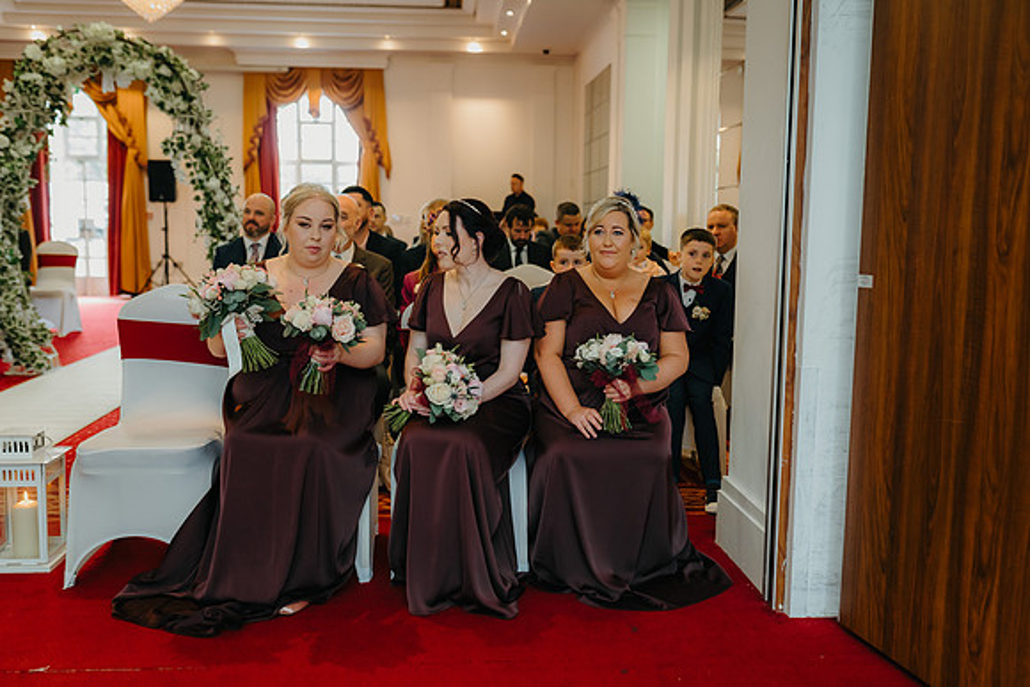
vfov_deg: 37.9
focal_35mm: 35
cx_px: 515
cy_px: 344
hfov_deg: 54.4
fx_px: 1002
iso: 1250
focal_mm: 35
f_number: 2.2
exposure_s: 1/160
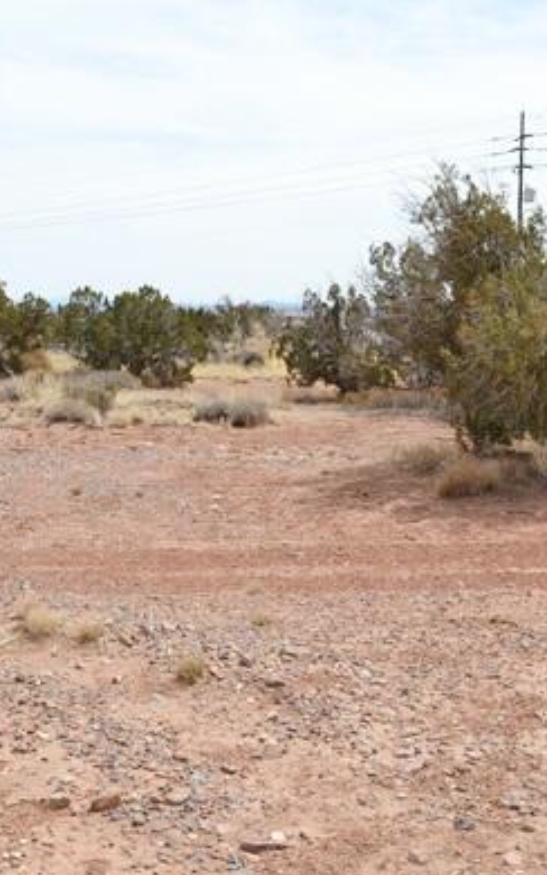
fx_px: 1120
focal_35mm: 47
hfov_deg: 27.1
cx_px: 148
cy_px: 442
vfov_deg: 42.6
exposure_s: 1/200
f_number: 10
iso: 100
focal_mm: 20
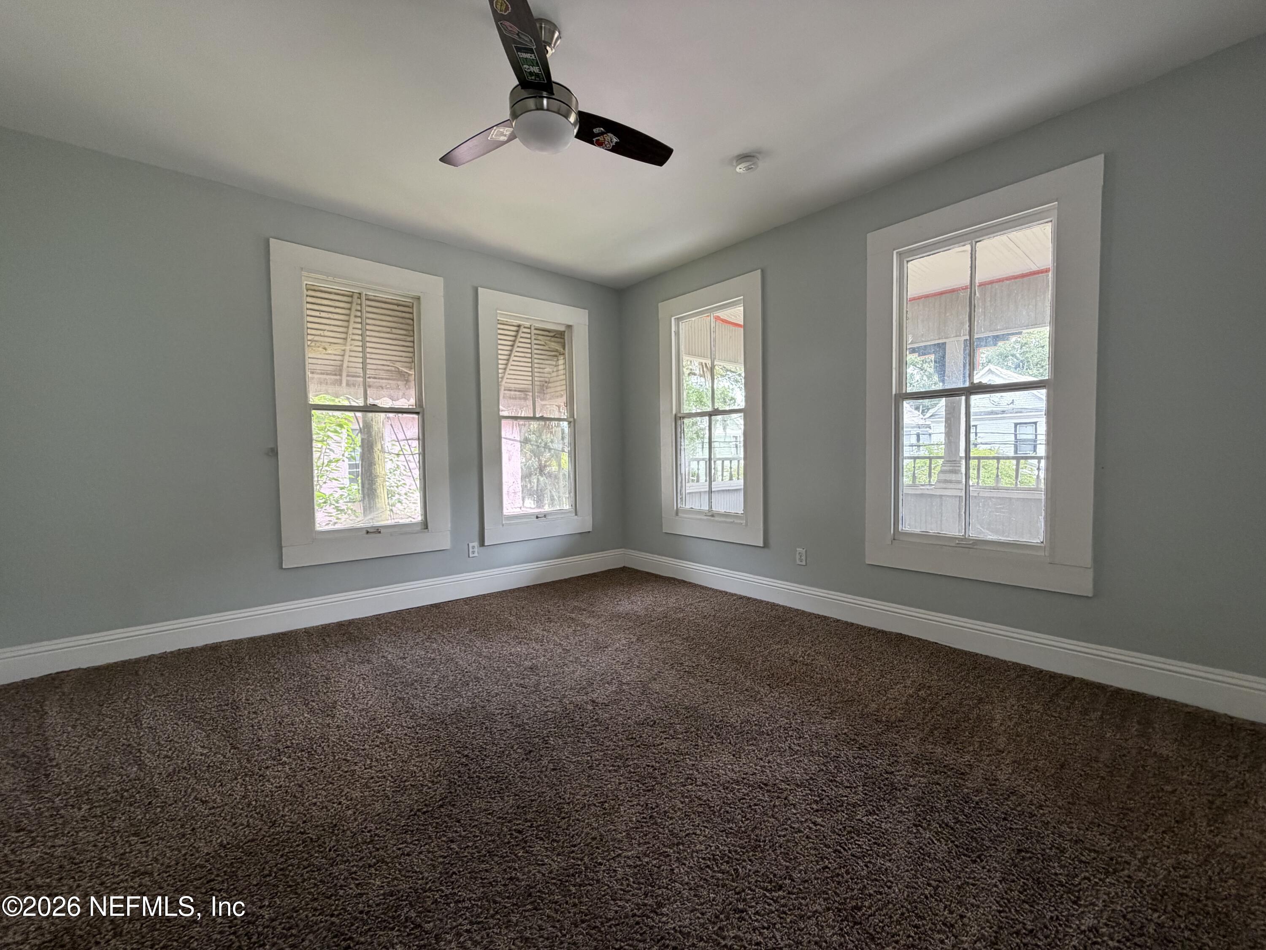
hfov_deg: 102.1
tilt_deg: -3.2
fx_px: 512
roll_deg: +2.7
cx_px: 633
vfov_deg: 85.7
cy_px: 475
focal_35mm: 14
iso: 200
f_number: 2.2
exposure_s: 1/121
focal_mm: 2.22
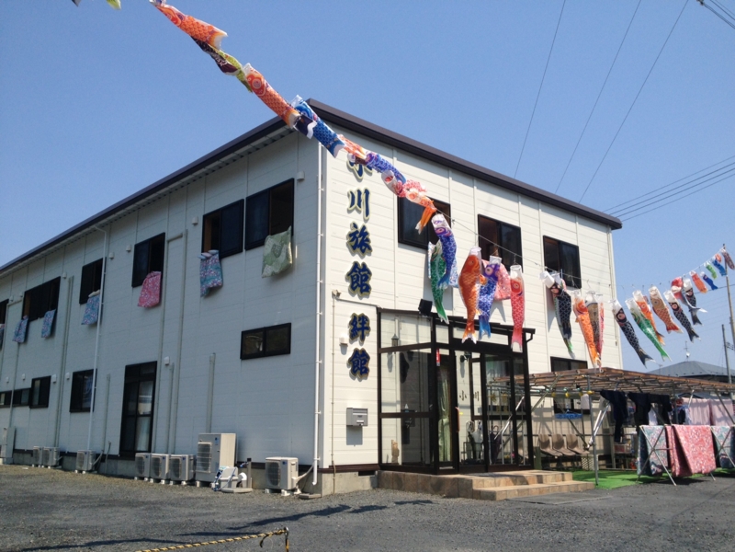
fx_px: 743
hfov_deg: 52.6
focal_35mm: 35
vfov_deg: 40.7
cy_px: 276
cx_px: 368
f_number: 2.4
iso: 50
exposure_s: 1/2208
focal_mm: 4.28
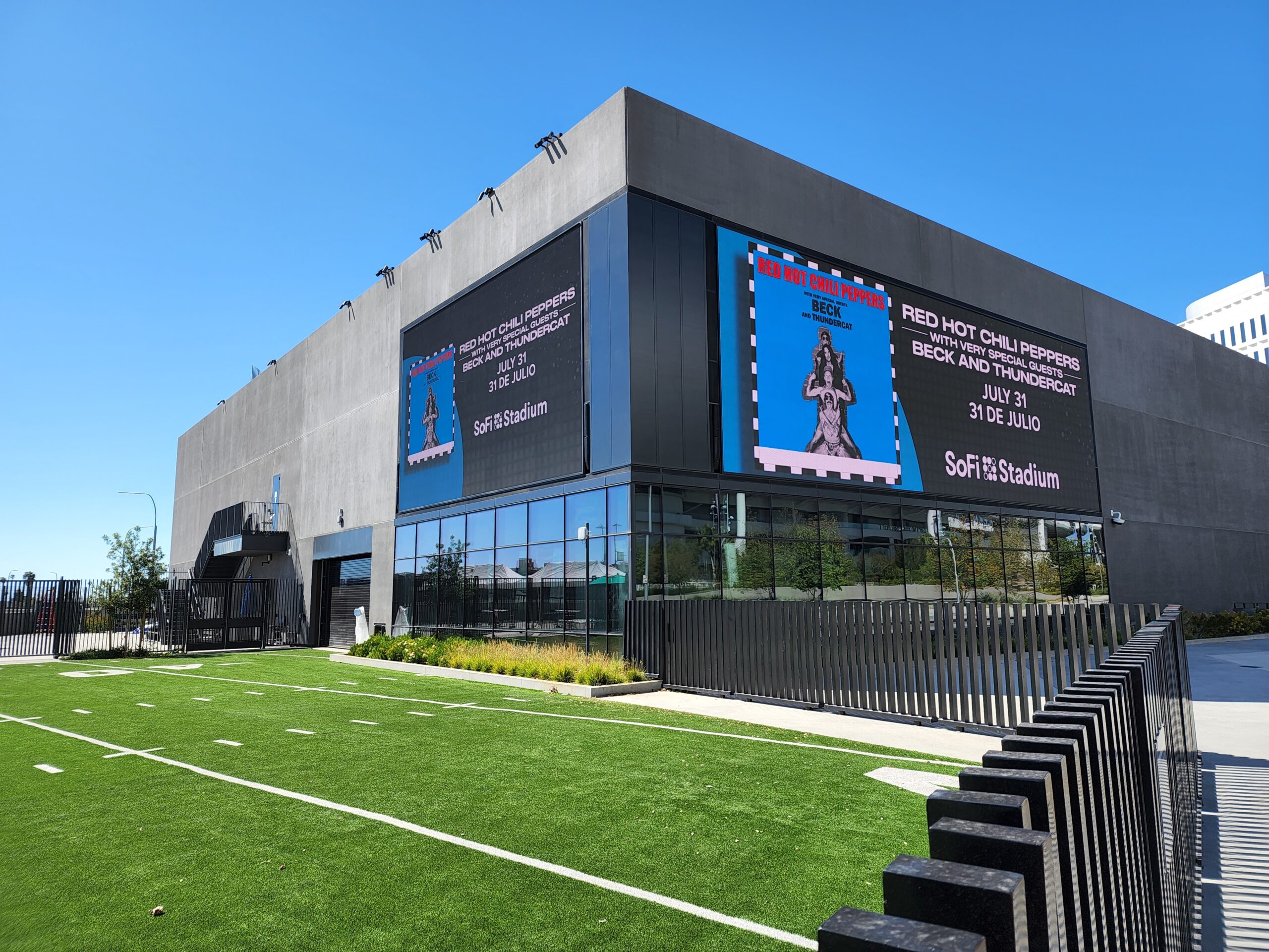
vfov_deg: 58.9
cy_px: 476
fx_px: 843
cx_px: 634
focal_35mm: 23
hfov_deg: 73.9
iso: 12
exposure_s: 1/568
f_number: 1.8
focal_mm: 6.4
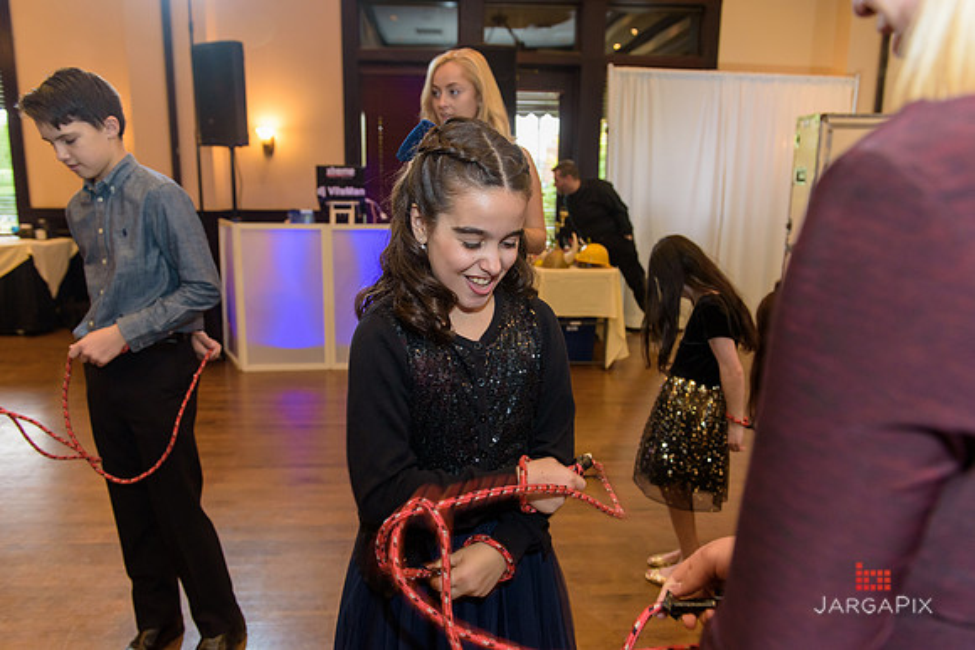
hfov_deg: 67.4
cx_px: 488
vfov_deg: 48.0
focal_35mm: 27
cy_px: 325
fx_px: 731
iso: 1250
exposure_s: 1/125
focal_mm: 27
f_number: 3.2
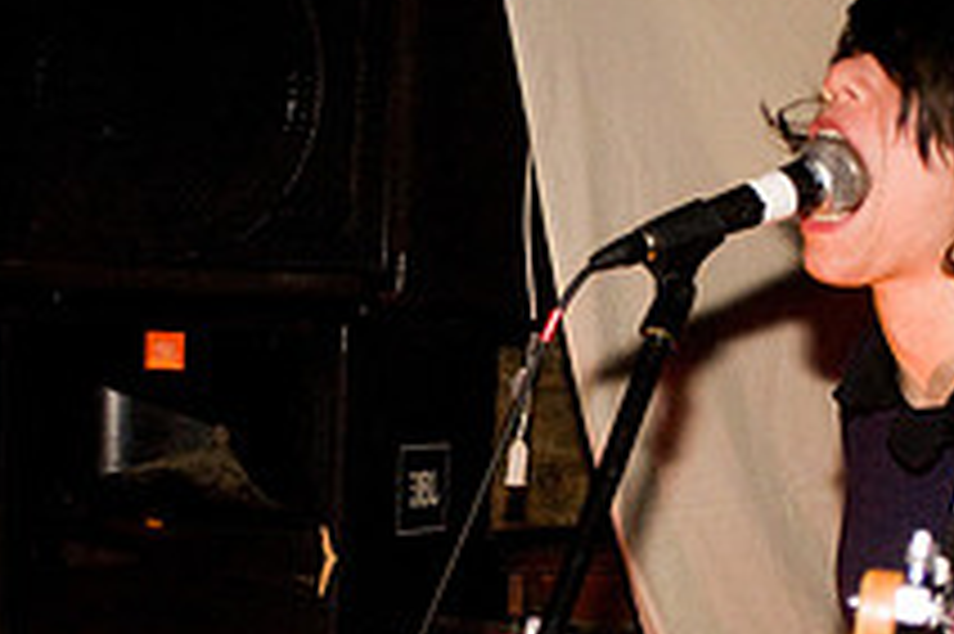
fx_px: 2171
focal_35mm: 82
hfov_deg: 24.8
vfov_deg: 16.3
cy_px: 614
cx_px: 544
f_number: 2.8
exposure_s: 1/30
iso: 1000
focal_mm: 20
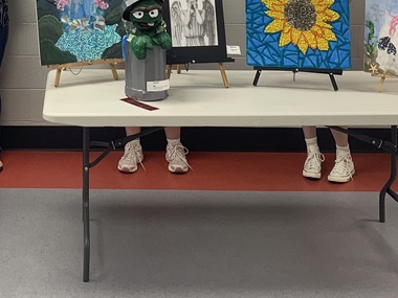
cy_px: -81
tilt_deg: -3.0
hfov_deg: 27.3
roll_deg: +0.6
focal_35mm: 70
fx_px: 805
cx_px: 82
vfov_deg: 19.5
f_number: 1.8
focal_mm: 4.25
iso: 64
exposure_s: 1/60
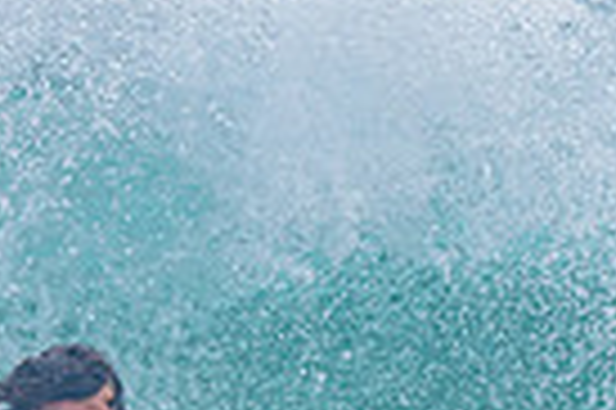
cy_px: 464
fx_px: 44470
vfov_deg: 0.5
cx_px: -78
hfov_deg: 0.8
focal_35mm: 2602
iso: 560
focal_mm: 500
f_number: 5.6
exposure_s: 1/2000
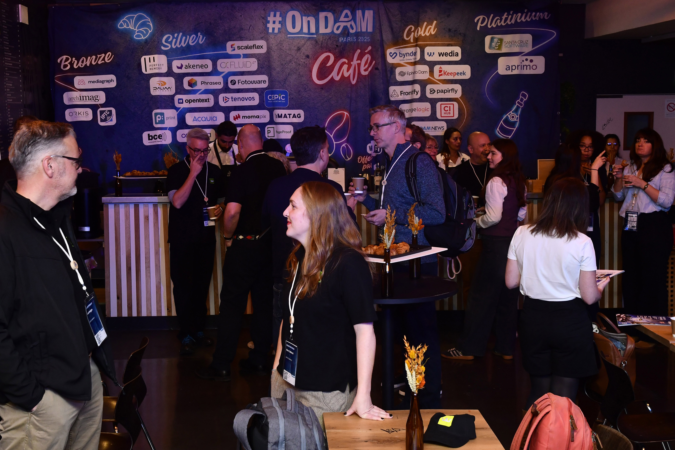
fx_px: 844
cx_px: 338
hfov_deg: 43.6
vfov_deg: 29.9
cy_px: 225
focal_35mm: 45
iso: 1000
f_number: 6.3
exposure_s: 1/50
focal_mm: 30
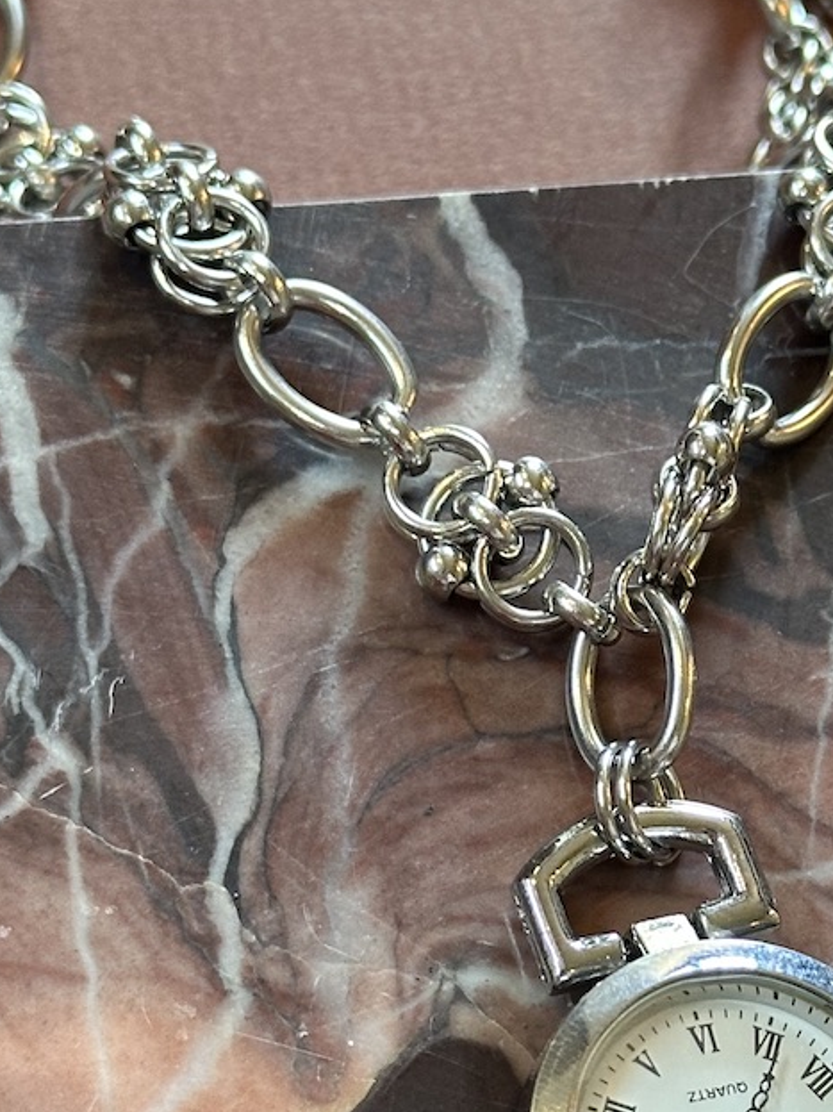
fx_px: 3563
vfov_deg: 17.7
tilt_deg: -61.6
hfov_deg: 13.3
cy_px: 662
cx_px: 637
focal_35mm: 111
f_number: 1.78
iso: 200
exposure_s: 1/33
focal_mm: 6.86
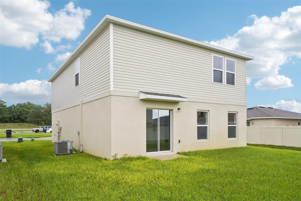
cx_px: 150
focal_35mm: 25
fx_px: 209
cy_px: 100
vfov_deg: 51.3
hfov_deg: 71.5
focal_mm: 25
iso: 125
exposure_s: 1/30
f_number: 18
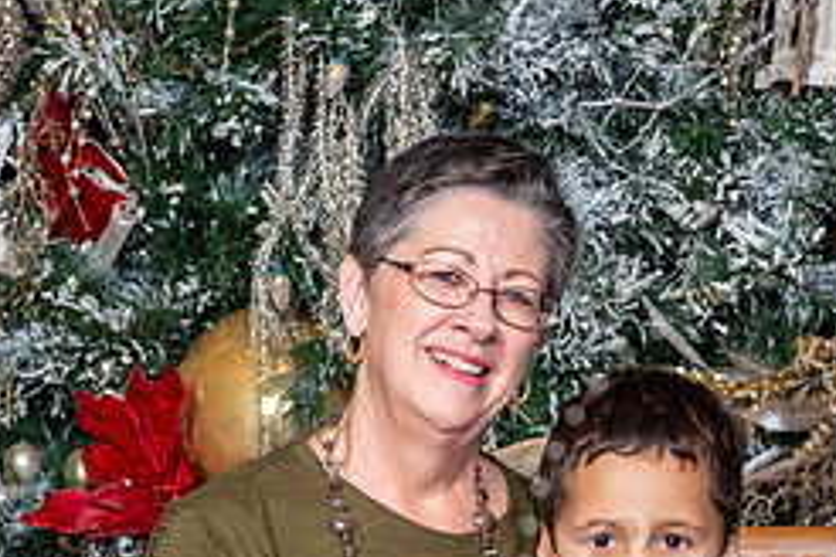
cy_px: 584
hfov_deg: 10.2
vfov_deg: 6.8
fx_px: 4644
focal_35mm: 200
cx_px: 839
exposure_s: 1/125
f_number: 8
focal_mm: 85
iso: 400
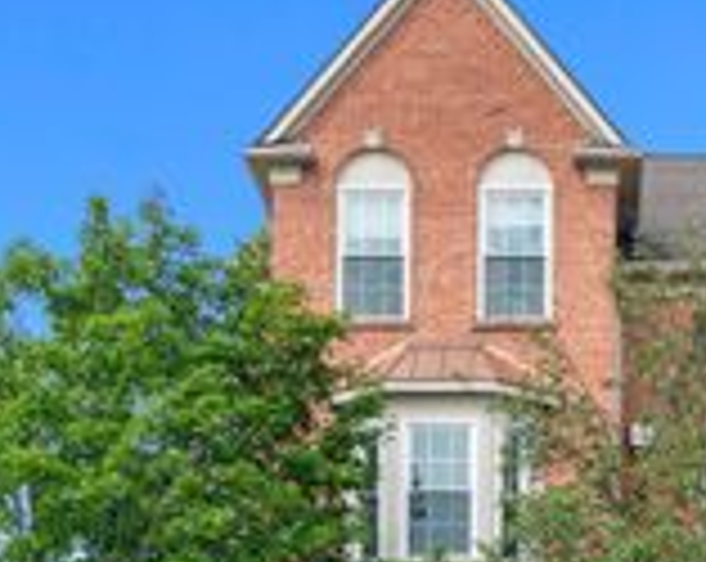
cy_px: 589
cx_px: 594
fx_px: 2002
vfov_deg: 15.6
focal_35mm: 96
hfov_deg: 19.7
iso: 400
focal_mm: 32
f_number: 9
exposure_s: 1/400
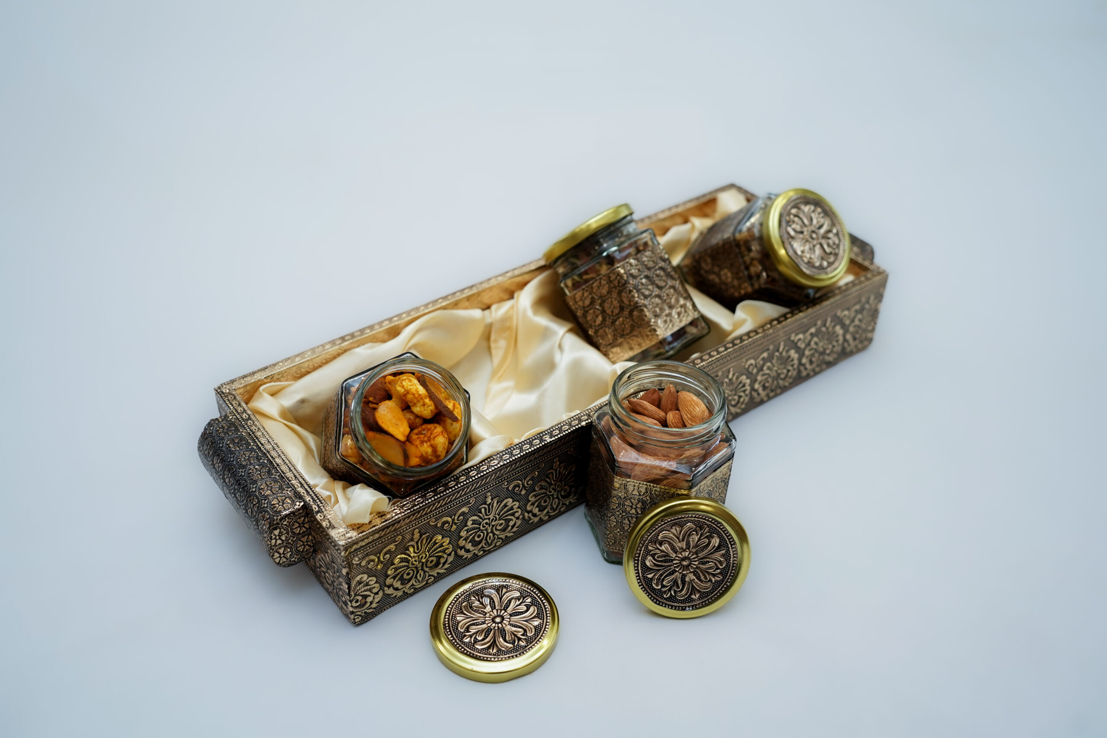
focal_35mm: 35
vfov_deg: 37.9
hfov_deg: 54.4
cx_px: 554
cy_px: 369
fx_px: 1076
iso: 250
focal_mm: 35
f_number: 3.5
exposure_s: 1/160
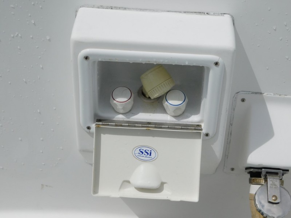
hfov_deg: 29.4
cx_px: 146
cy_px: 109
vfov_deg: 22.3
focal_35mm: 66
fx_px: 555
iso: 125
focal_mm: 11.7
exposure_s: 1/800
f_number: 8.4
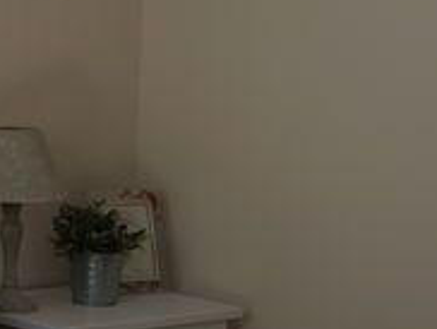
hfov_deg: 13.3
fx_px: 1669
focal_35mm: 132
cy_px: 95
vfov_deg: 11.2
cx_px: -363
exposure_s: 1/160
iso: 100
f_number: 3.5
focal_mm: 12
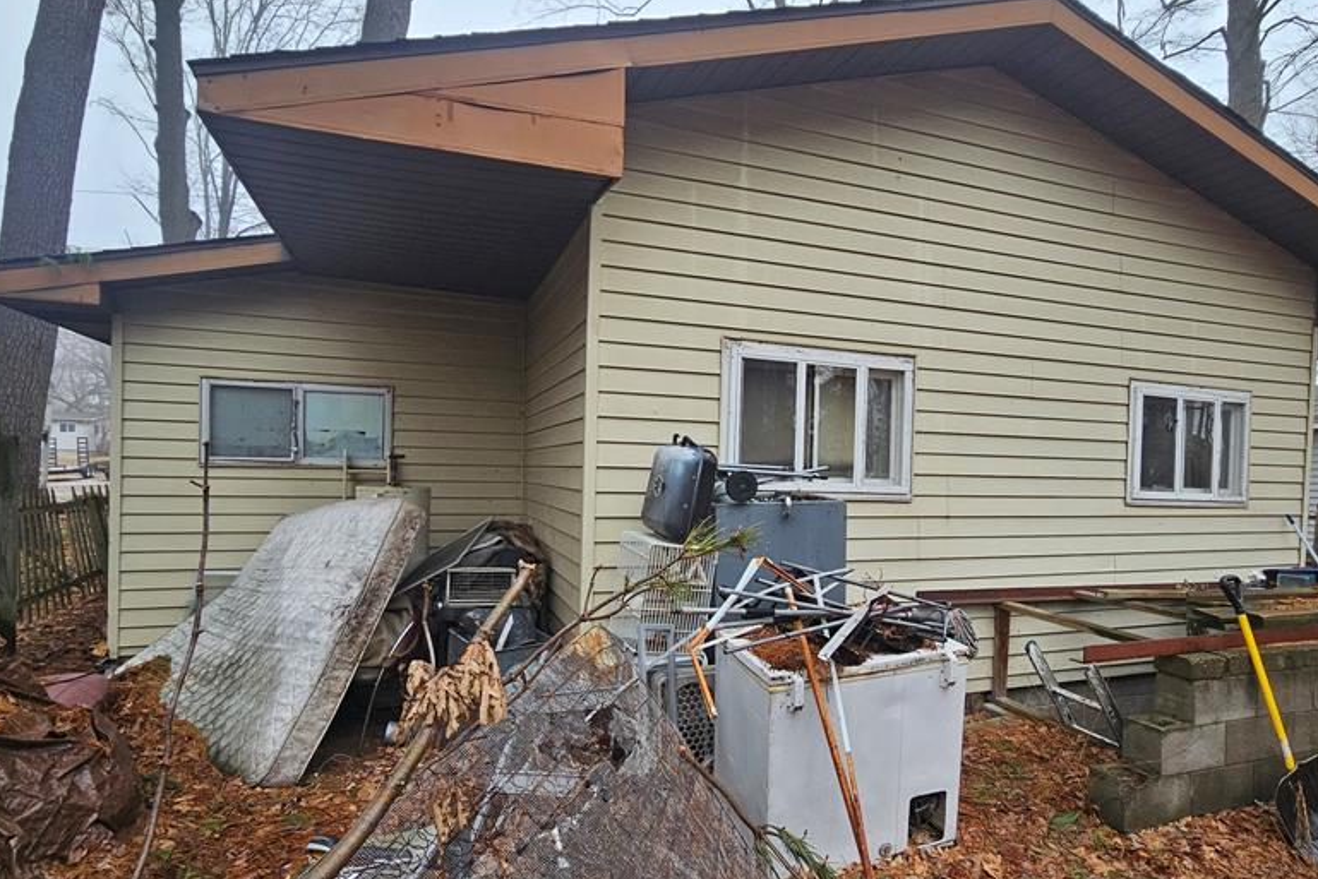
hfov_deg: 89.9
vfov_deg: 67.3
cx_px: 692
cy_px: 473
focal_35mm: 18
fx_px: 659
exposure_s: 1/276
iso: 64
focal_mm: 2.2
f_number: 2.2
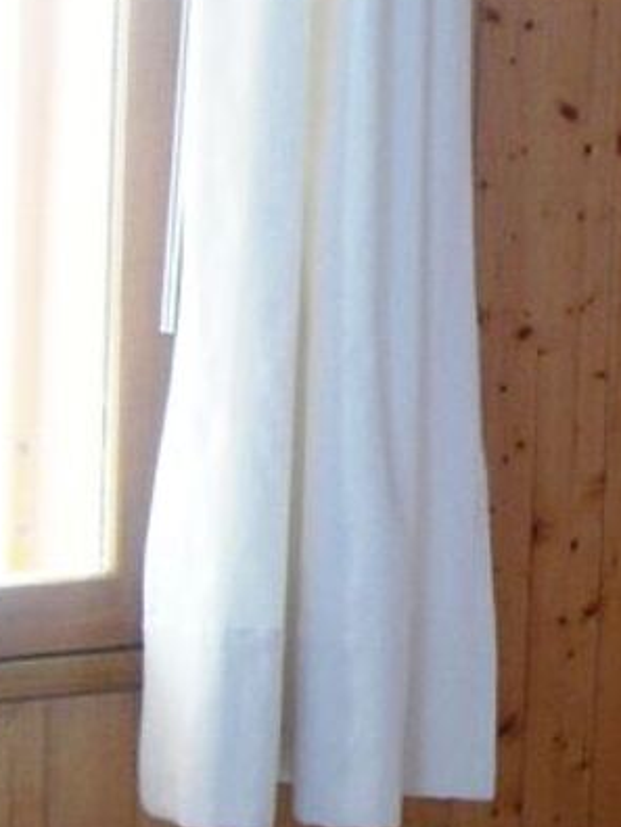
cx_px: 847
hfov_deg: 11.2
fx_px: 3062
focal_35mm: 128
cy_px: 392
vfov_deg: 15.4
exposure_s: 1/125
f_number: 2.7
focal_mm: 6.2
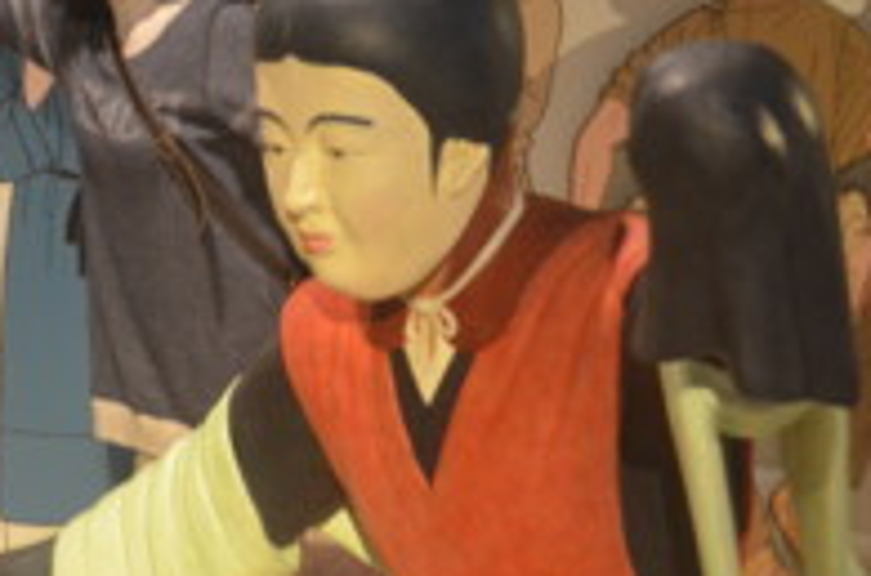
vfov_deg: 14.0
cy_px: 125
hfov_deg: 20.6
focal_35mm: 97
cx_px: 54
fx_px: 2341
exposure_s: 1/20
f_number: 4
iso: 1600
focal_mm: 28
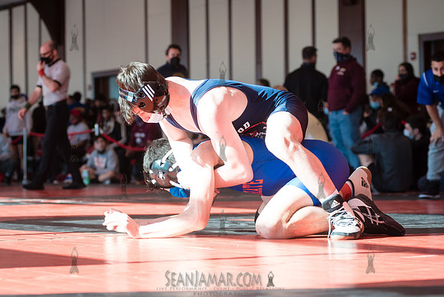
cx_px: 192
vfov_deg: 12.2
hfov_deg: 18.2
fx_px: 1388
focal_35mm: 113
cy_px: 175
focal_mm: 80
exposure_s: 1/400
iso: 400
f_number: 4.5
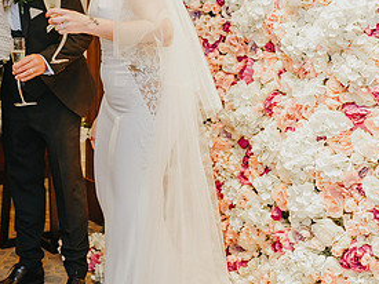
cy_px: 65
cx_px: 70
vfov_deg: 20.5
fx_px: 777
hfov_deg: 26.8
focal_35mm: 71
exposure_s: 1/200
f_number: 2.2
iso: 640
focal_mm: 35
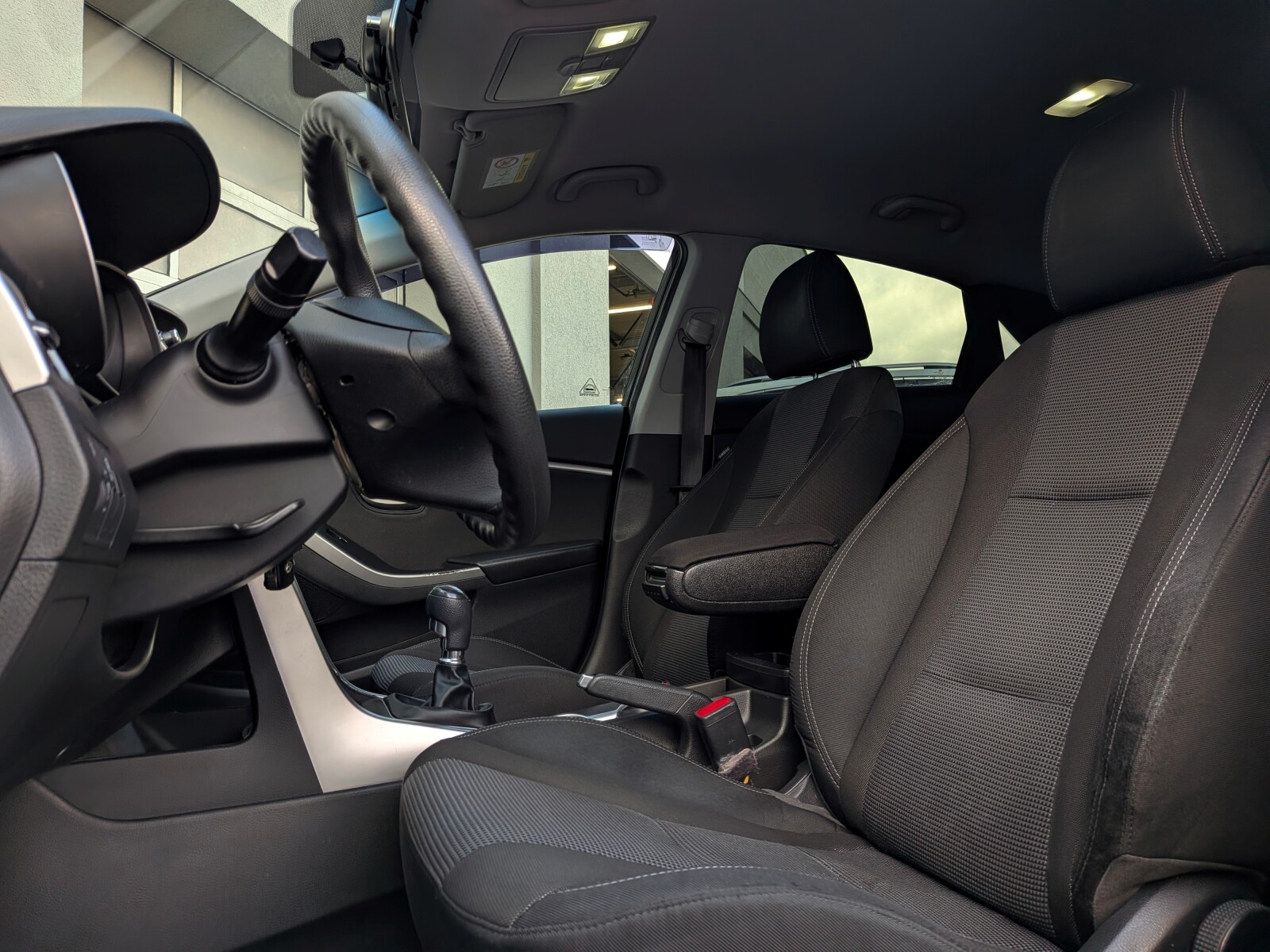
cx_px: 635
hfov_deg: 71.6
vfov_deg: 56.8
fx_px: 881
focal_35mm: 24
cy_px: 476
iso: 31
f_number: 1.7
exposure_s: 1/106
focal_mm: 4.53
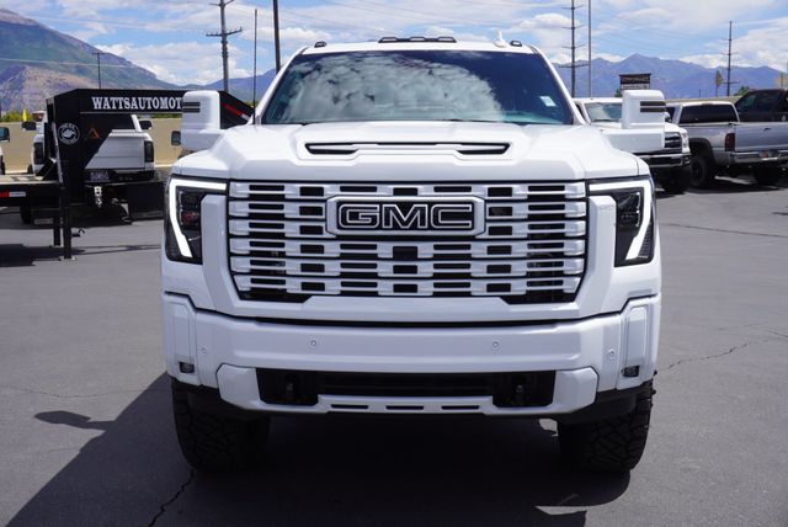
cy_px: 264
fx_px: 920
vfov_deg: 32.0
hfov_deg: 46.4
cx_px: 394
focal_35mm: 42
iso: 100
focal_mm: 28
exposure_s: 1/200
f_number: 11
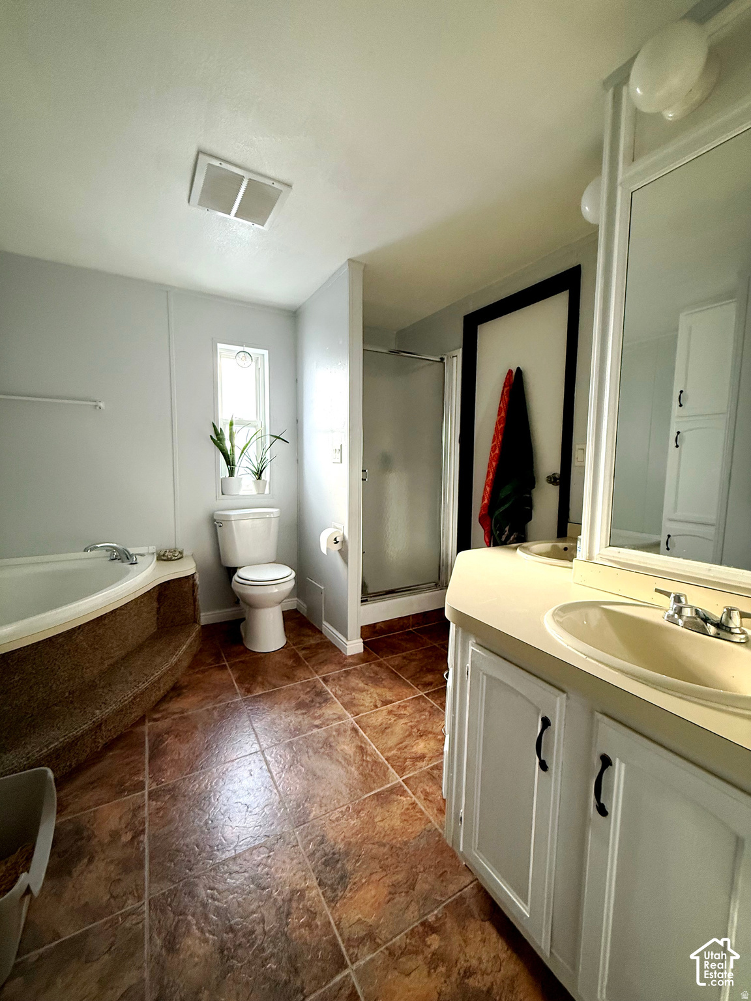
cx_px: 376
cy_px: 500
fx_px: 405
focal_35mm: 14
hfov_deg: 85.7
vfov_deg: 102.1
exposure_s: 1/120
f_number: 2.2
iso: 400
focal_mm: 2.22
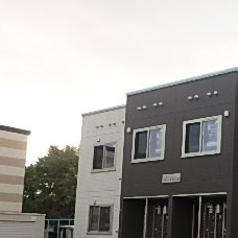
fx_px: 404
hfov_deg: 26.3
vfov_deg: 31.7
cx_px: 332
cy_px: 198
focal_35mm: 52
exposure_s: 1/40
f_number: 3.5
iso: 200
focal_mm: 3.7
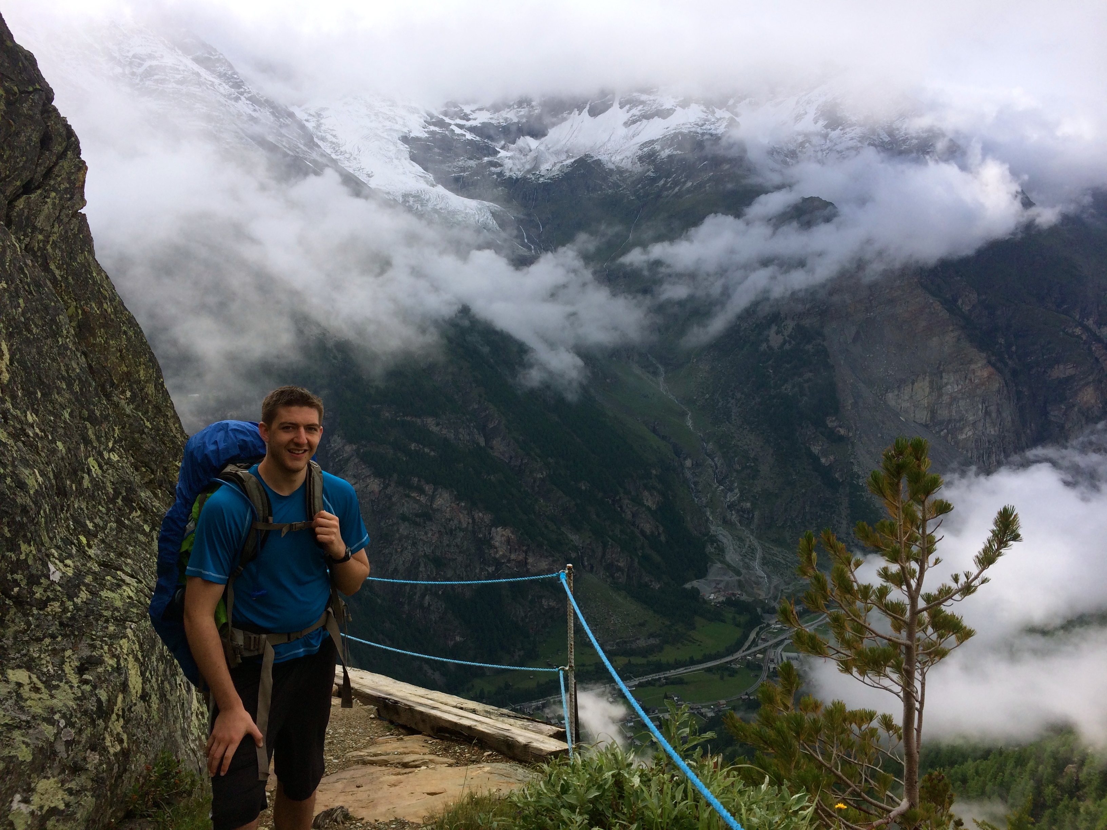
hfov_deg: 60.0
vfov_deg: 46.8
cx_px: 554
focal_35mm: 30
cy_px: 415
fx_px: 959
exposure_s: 1/1580
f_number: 2.2
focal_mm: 4.12
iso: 32
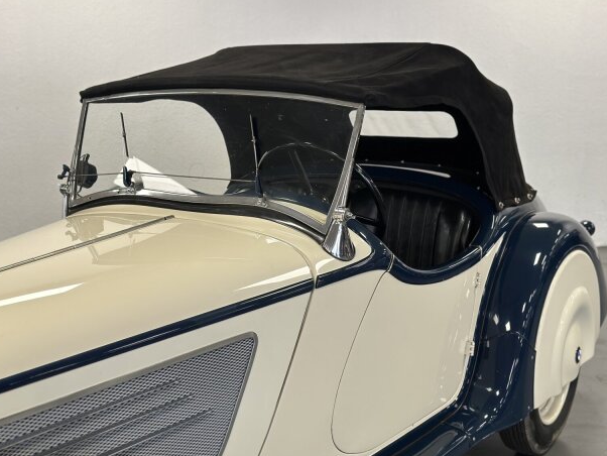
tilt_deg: -12.5
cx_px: 293
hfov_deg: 37.5
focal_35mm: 51
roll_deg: +0.8
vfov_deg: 28.6
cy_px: 232
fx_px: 895
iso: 125
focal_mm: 6.86
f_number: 1.78
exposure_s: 1/86
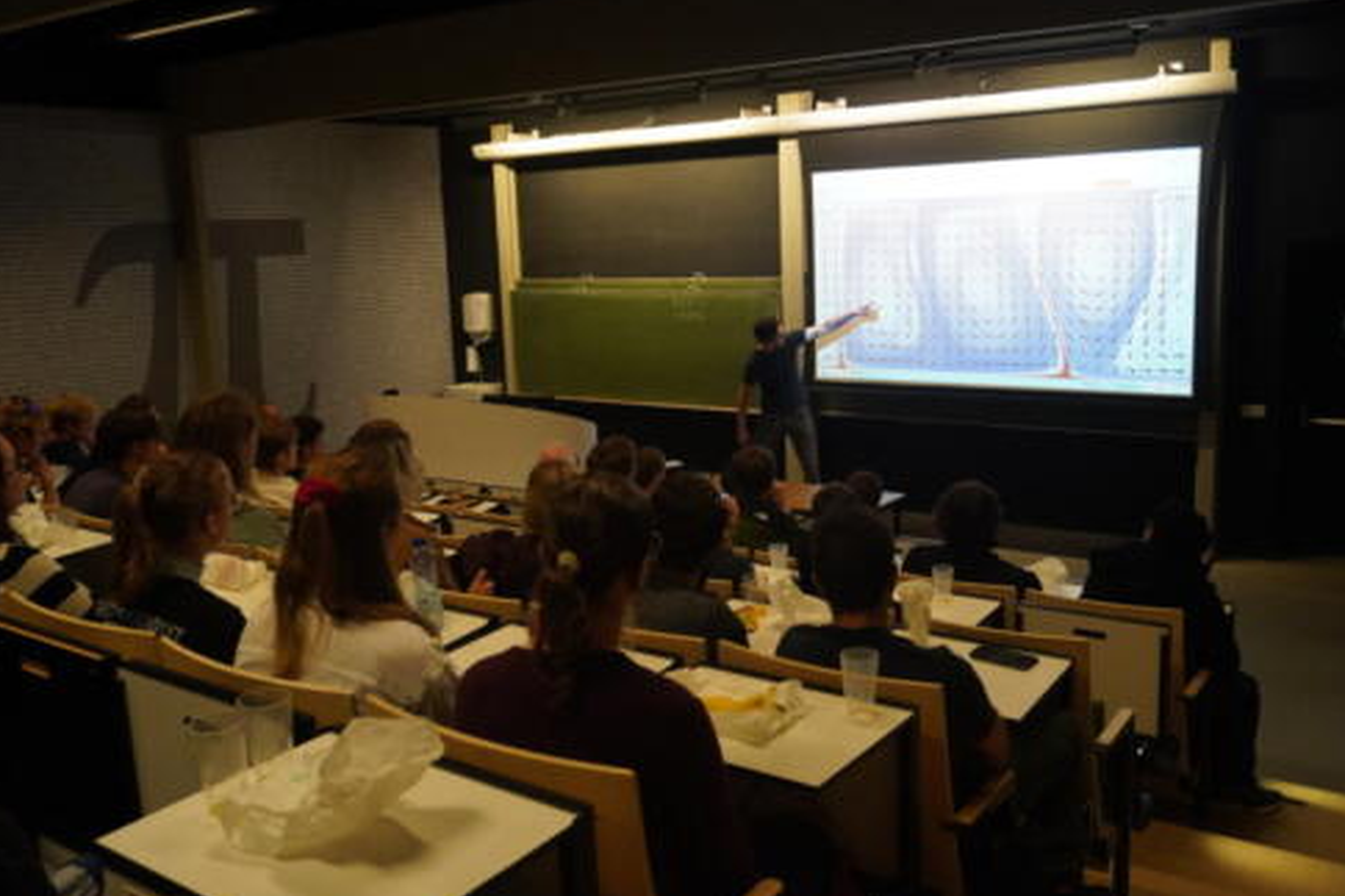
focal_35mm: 33
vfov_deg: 40.5
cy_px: 447
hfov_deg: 58.0
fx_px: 1214
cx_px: 671
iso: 2000
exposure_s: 1/160
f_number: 4
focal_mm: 21
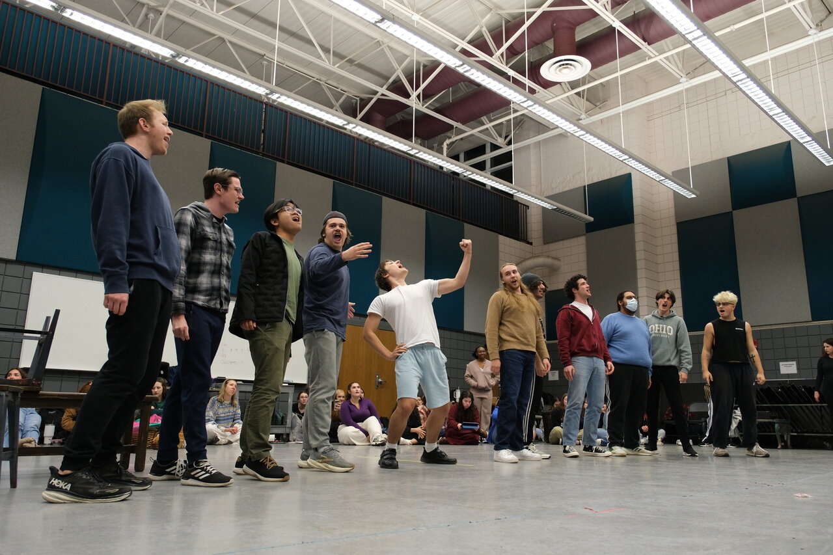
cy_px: 278
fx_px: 625
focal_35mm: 27
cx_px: 416
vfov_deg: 47.9
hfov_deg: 67.4
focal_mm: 18
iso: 1250
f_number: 3.2
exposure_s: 1/80
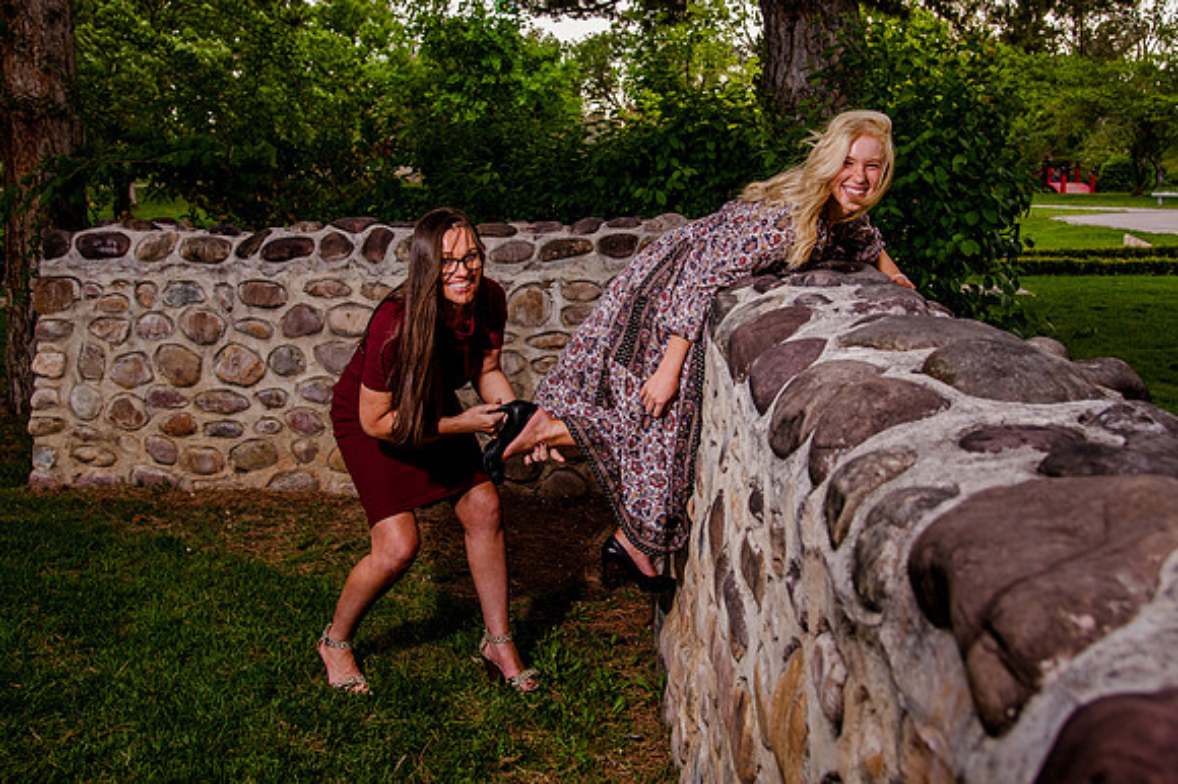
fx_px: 1140
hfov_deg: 54.6
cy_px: 306
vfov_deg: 37.8
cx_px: 603
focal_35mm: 35
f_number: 4
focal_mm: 24
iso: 1000
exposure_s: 1/200
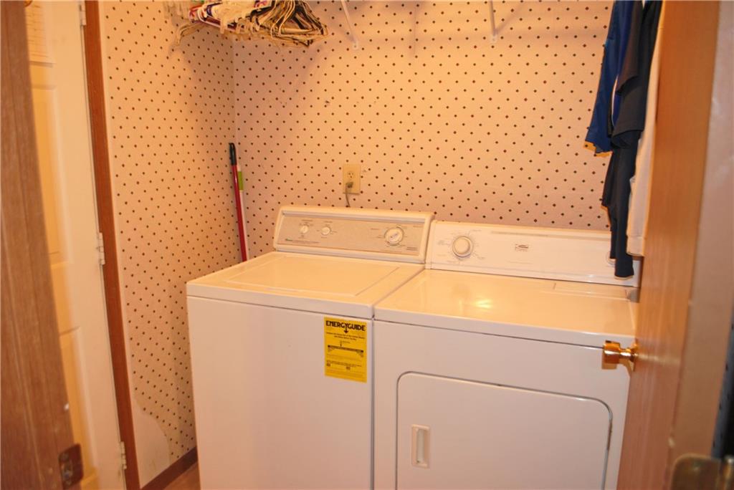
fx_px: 551
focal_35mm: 27
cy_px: 245
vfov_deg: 48.0
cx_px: 367
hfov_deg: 67.4
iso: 200
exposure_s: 1/6
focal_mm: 18
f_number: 3.5
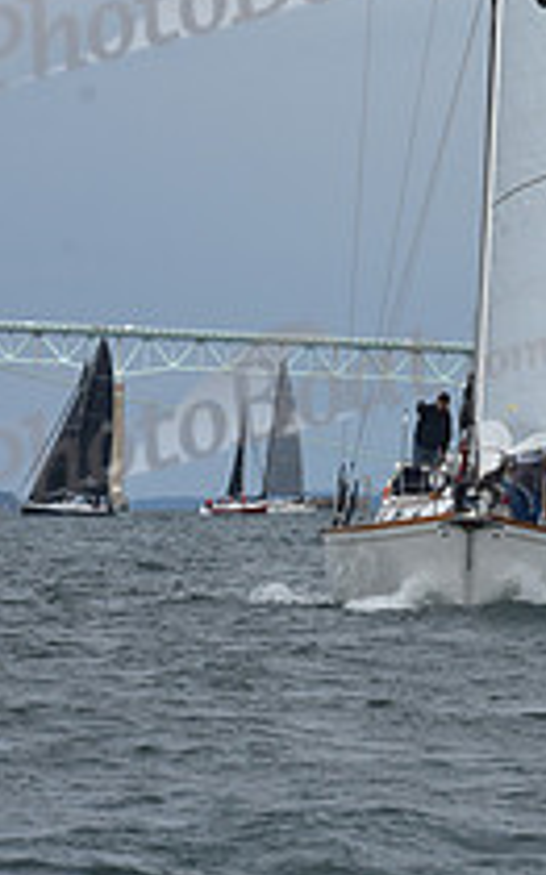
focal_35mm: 326
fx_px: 7772
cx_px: 769
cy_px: -288
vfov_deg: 6.4
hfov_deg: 4.0
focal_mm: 116
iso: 320
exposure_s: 1/1000
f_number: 10
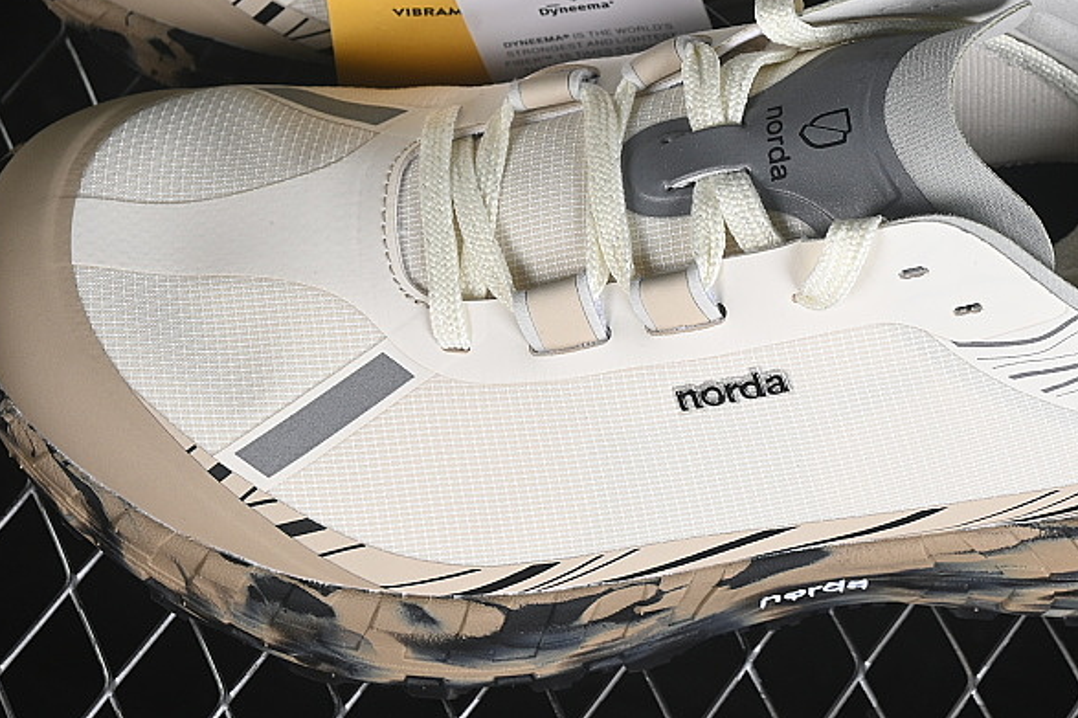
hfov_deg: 14.8
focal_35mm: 138
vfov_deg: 9.9
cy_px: 90
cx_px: 707
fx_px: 4131
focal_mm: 50
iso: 160
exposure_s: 1/80
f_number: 7.1
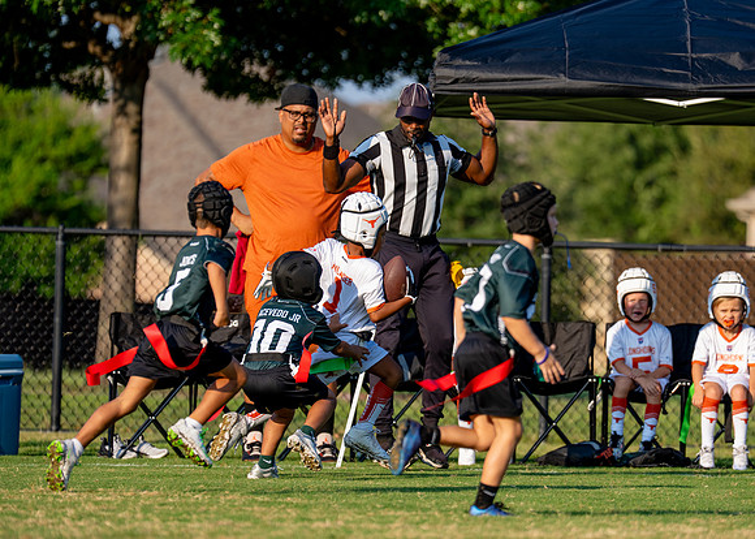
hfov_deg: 7.1
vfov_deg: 5.1
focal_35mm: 284
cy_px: 315
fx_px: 6079
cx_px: 430
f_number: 2.8
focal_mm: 200
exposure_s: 1/2000
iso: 200
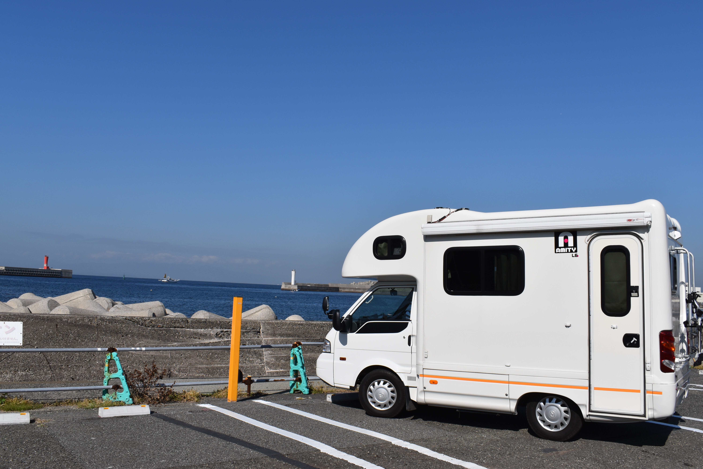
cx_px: 352
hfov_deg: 57.2
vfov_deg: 40.0
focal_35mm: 33
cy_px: 234
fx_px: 644
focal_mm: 22
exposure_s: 1/640
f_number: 13
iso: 200
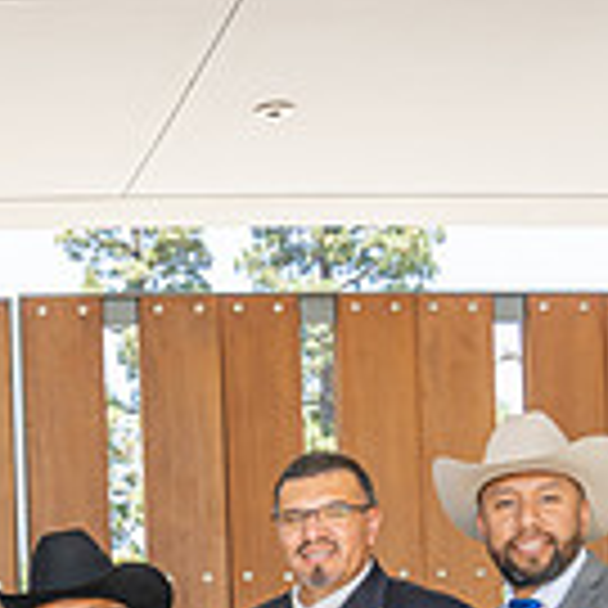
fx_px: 1828
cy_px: 867
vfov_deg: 17.3
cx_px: -117
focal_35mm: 92
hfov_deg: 18.0
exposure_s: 1/125
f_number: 4.5
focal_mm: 25.1
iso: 125
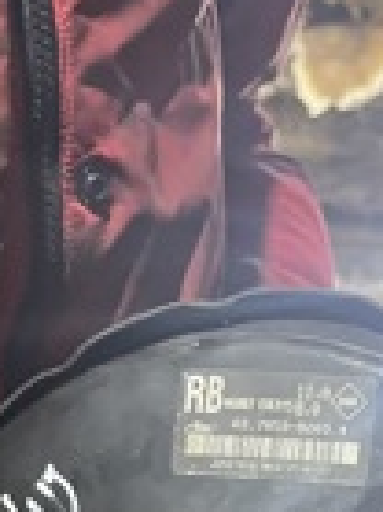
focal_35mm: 90
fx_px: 1330
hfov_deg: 16.3
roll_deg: -3.0
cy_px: 832
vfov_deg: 18.5
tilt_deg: -4.7
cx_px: 302
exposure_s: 1/33
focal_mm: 5.1
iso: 640
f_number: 1.6
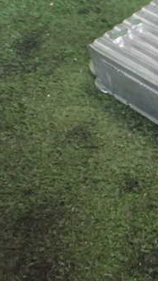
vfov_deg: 35.2
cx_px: 237
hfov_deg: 18.2
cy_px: 98
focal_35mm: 59
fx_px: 439
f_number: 2.3
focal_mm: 5.4
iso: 800
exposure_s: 1/80
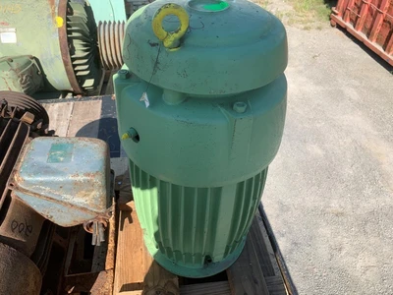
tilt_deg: -39.3
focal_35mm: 26
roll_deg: -0.3
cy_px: 148
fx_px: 295
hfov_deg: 67.3
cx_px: 196
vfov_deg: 53.1
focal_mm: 4.25
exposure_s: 1/1282
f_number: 1.8
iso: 25
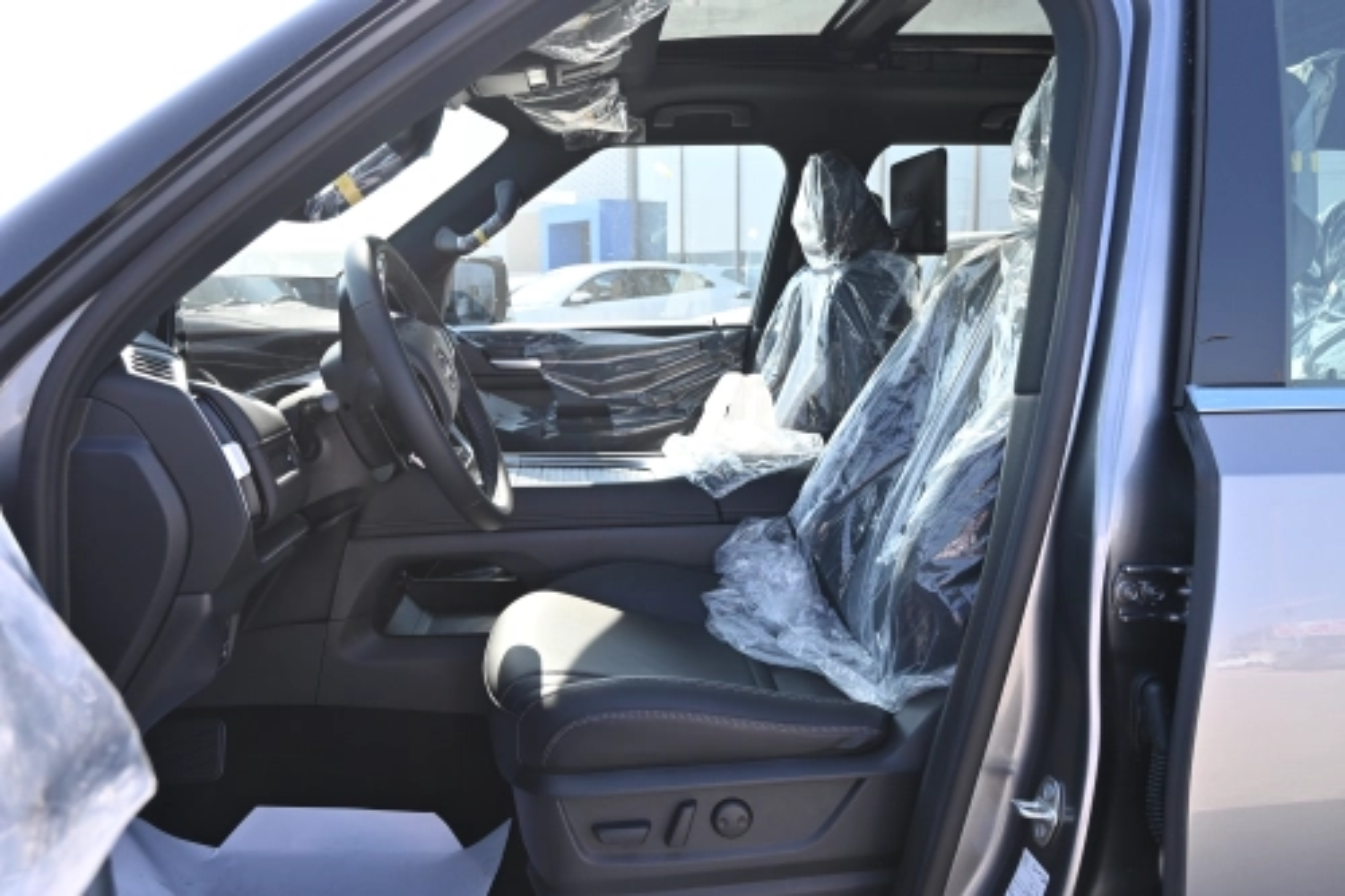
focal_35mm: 29
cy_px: 448
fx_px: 1092
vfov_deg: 44.6
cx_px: 672
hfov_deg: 63.2
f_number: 5
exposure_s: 1/250
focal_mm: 19.5
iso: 200
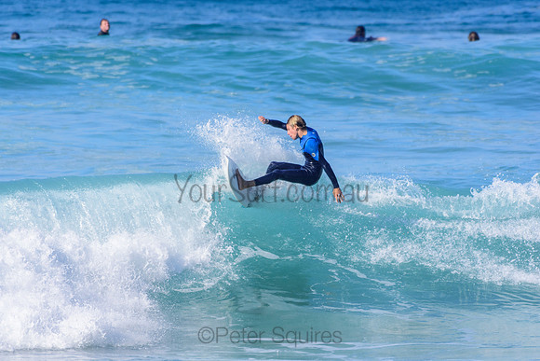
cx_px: 270
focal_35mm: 750
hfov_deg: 2.7
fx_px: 11252
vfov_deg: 1.8
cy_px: 180
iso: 320
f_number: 5.6
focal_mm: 500
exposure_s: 1/2000
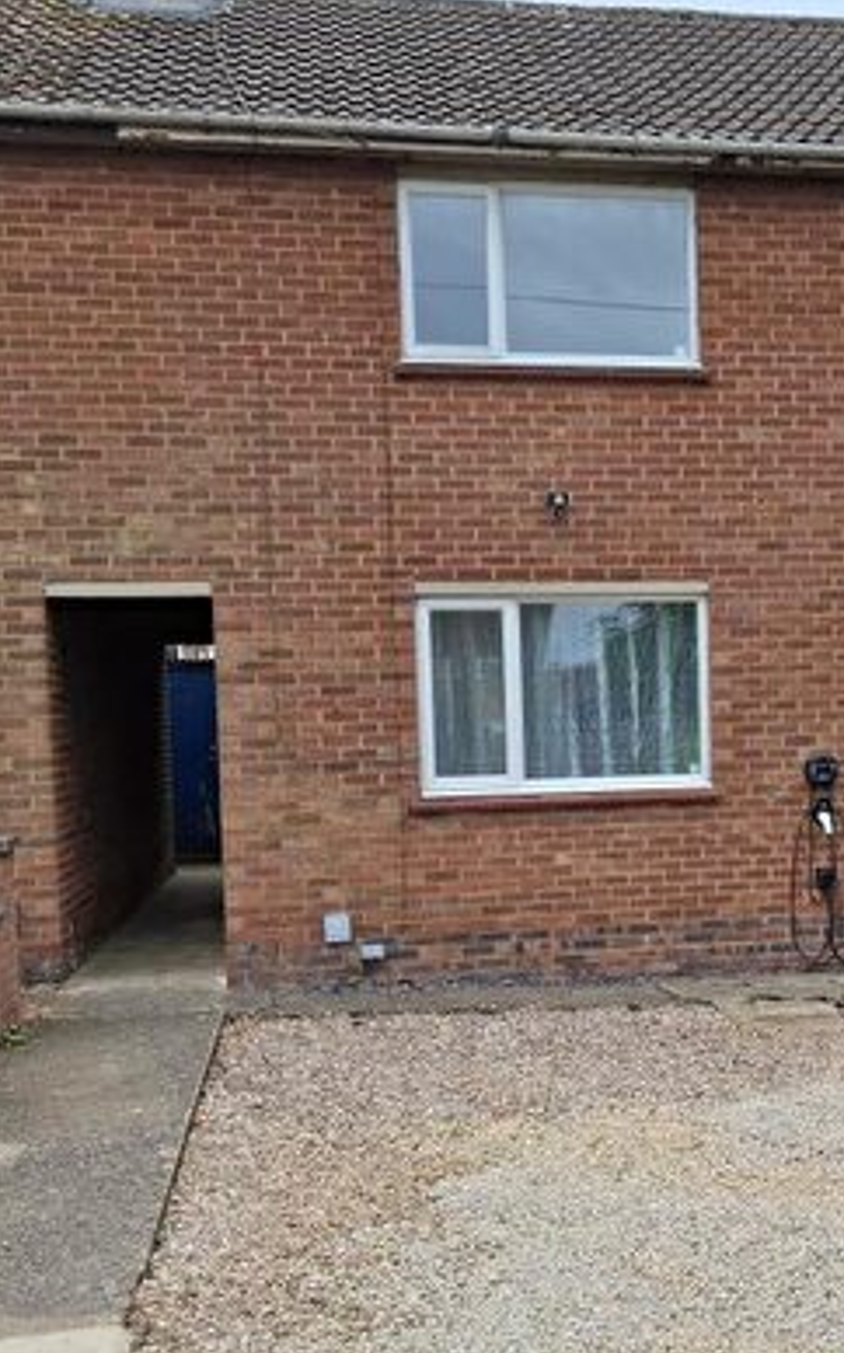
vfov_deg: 45.1
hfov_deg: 28.7
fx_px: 1622
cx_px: 649
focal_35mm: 44
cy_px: 797
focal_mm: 5.54
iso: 50
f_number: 1.8
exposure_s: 1/1570
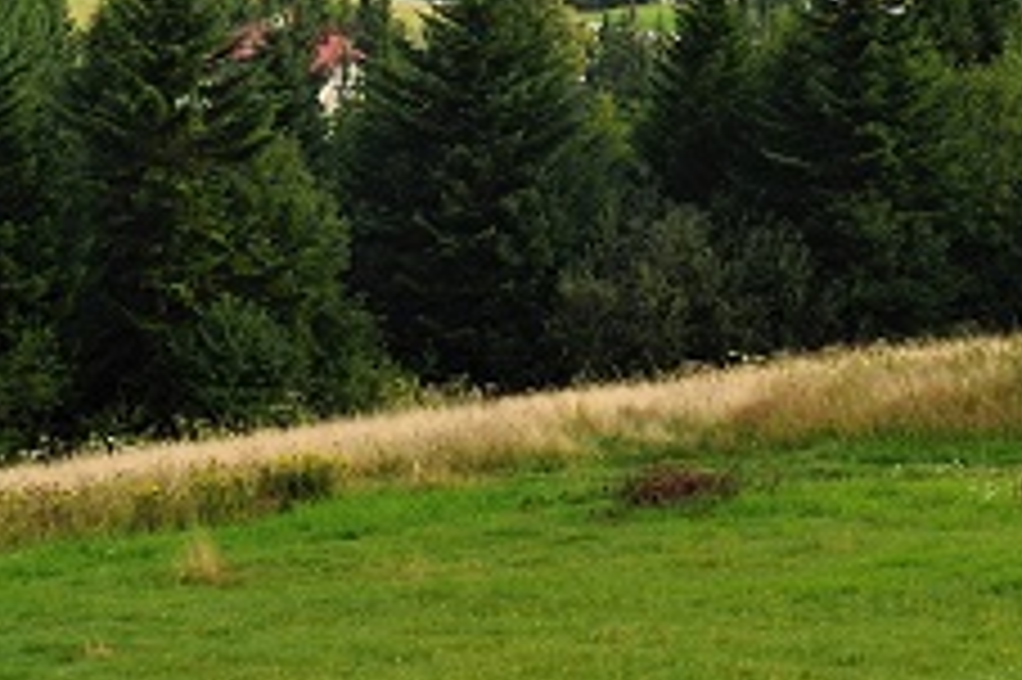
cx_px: 909
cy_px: -207
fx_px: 5617
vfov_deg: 6.9
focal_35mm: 198
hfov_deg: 10.3
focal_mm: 50
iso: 200
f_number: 9
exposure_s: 1/80
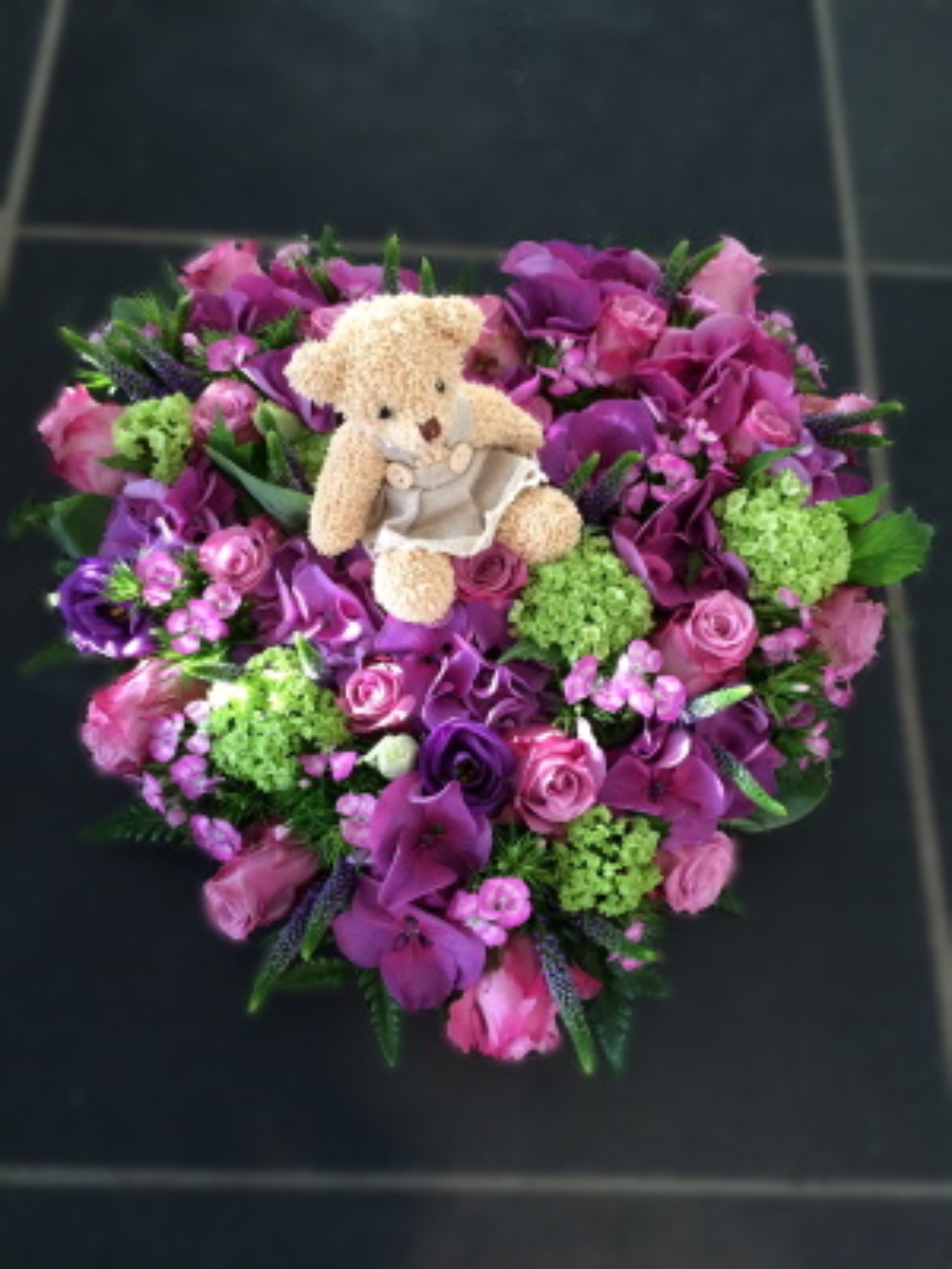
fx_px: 1063
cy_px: 634
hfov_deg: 48.2
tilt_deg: -68.6
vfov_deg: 61.7
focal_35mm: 29
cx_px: 476
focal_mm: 4.15
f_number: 2.2
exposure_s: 1/30
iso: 50
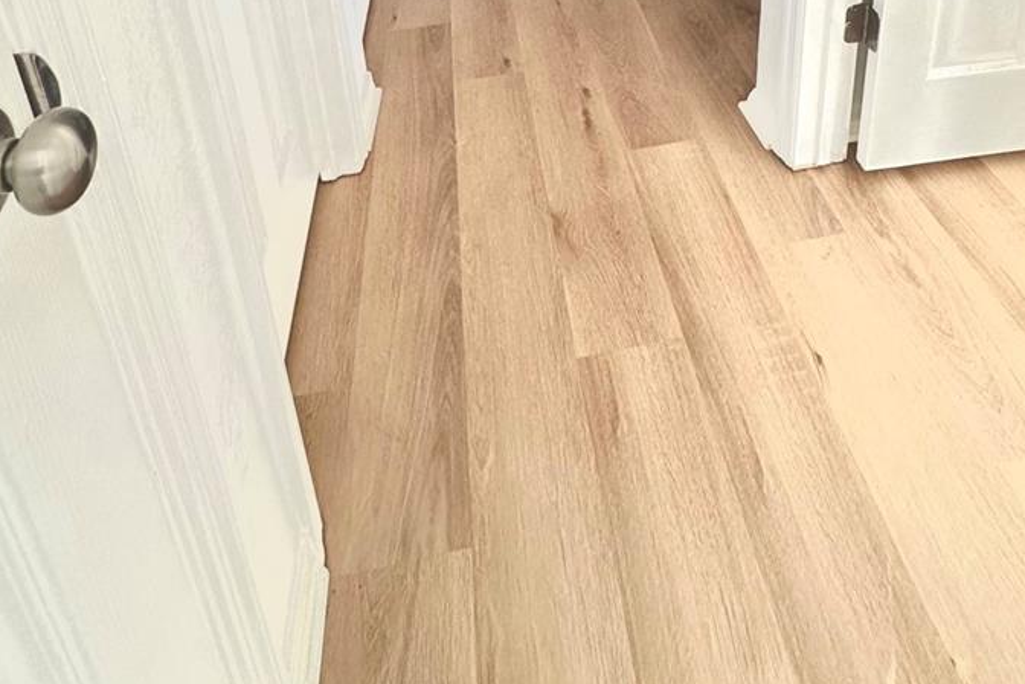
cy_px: -191
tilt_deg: -18.3
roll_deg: +1.6
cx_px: 552
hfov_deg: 69.3
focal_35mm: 26
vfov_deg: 35.3
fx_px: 740
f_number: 2.2
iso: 200
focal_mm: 2.22
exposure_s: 1/120
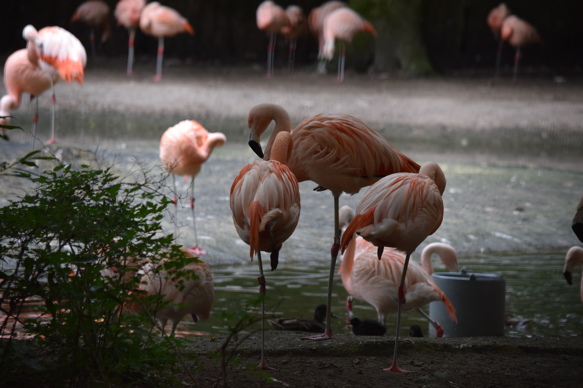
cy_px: 194
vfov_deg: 6.5
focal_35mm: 210
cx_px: 292
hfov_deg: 9.8
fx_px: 3401
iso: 800
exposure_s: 1/125
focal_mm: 140
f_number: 4.8
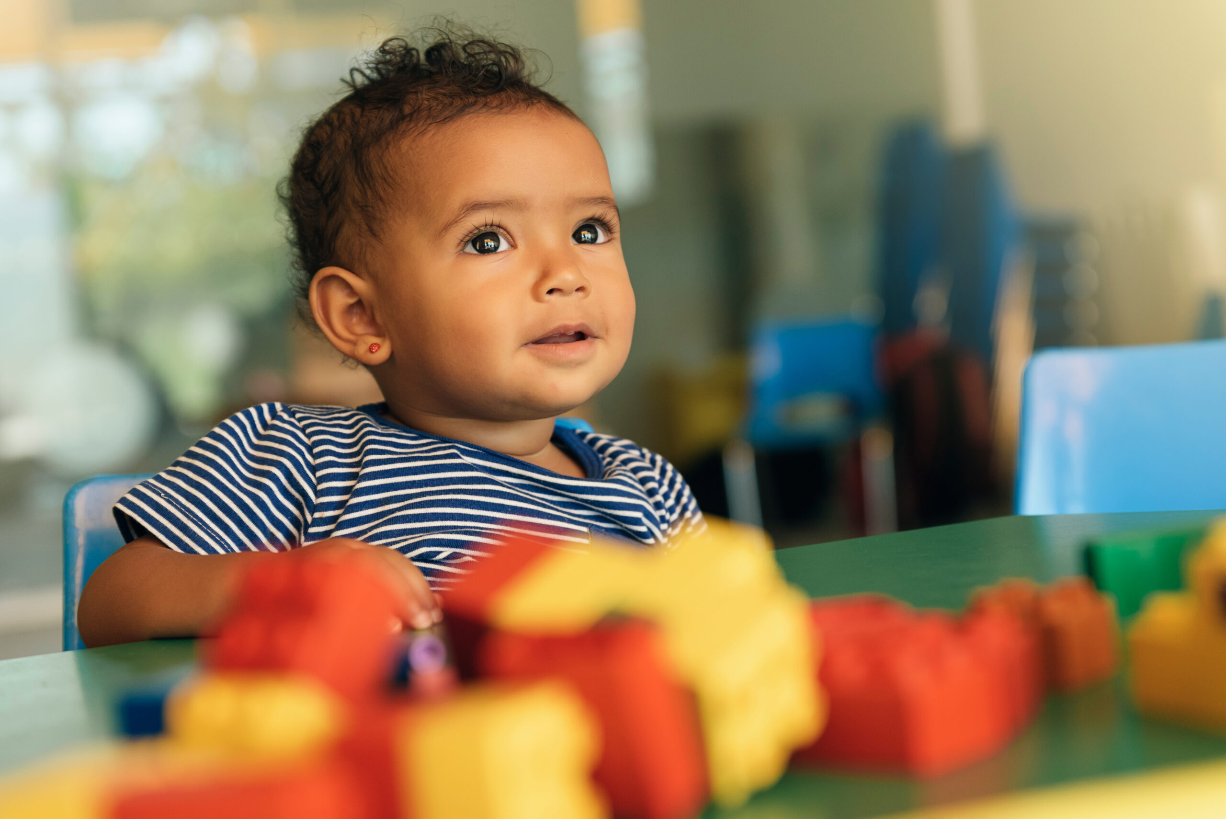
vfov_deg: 19.5
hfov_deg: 28.8
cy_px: 410
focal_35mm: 70
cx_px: 613
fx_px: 2385
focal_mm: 70
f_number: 3.5
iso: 500
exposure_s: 1/250
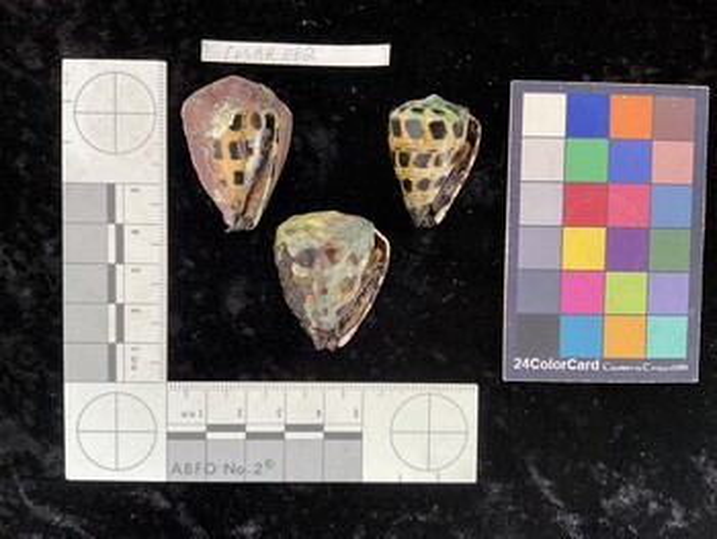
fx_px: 601
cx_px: 358
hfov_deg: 61.6
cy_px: 270
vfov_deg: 48.3
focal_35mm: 29
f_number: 1.8
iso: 40
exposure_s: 1/60
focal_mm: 3
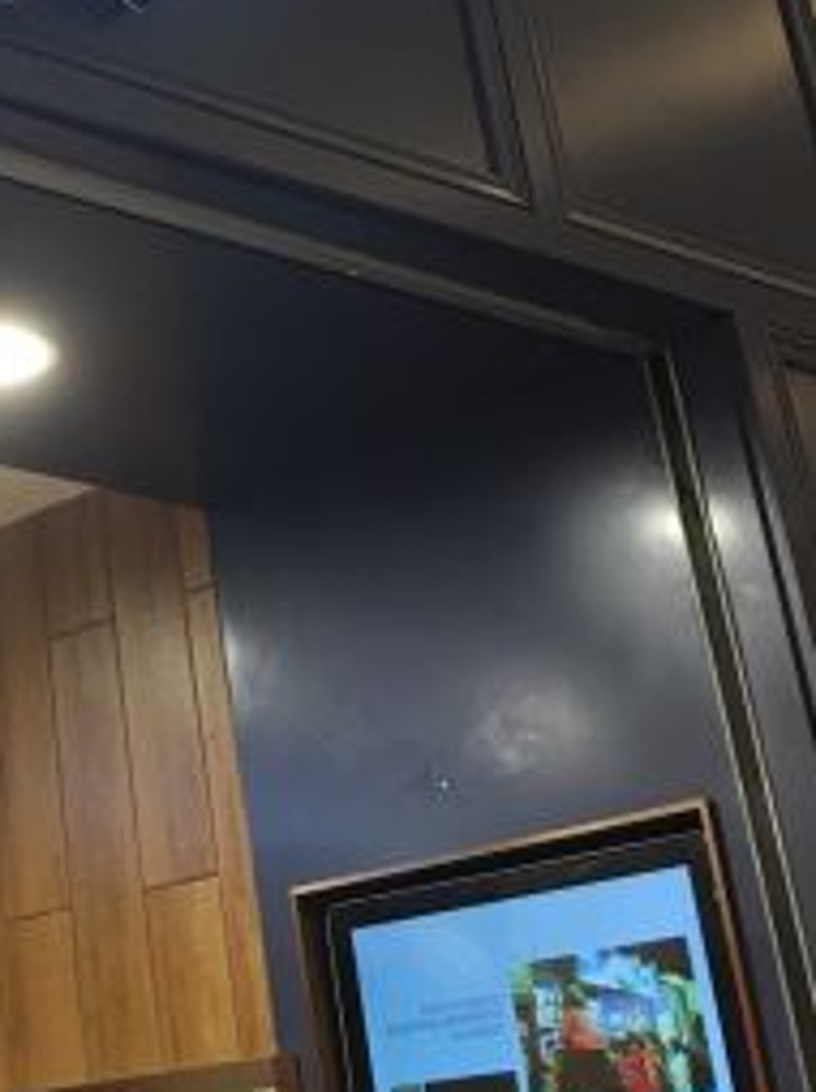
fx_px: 2519
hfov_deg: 17.1
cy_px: 9
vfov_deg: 23.4
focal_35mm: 80
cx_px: -303
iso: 40
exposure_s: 1/17
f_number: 2.2
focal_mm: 4.15
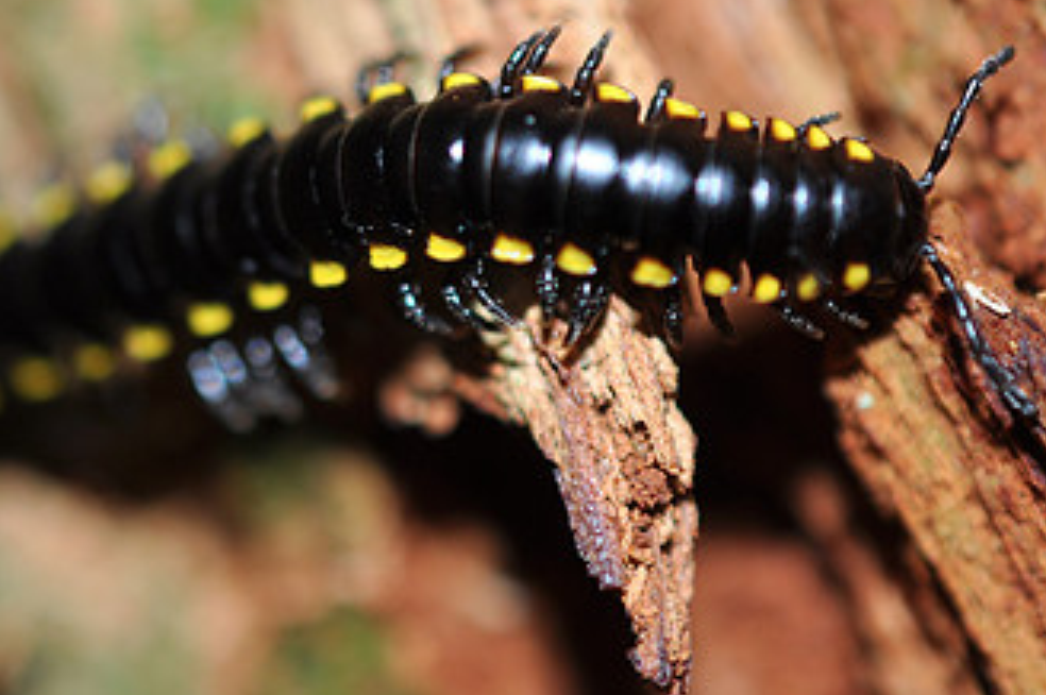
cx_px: 386
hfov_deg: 19.3
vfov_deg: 12.8
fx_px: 3077
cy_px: 129
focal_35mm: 106
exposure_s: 1/125
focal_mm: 40
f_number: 5.6
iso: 200
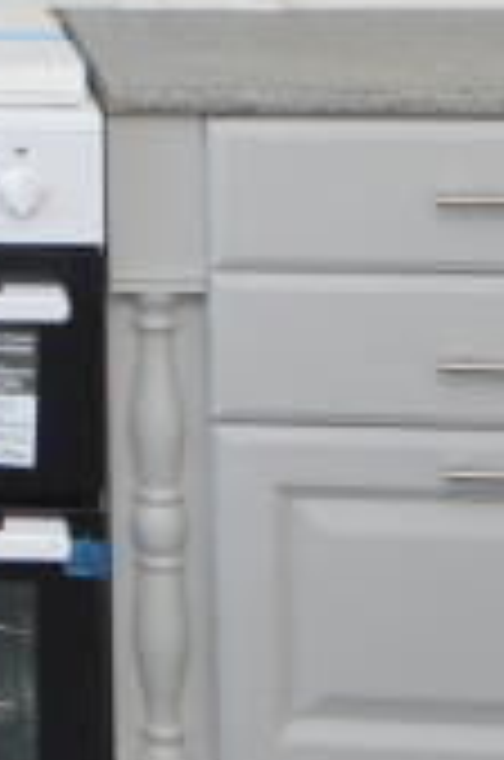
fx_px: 1919
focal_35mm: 91
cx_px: -356
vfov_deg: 20.5
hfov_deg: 13.6
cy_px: -227
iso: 400
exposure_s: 1/100
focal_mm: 10
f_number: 5
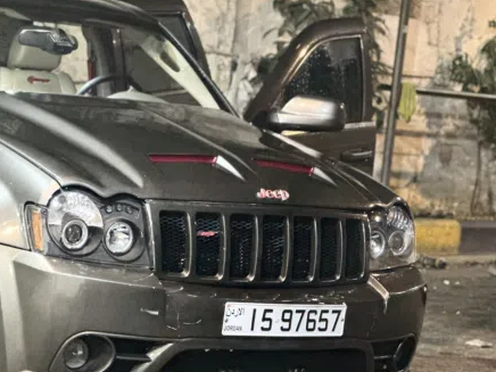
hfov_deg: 17.3
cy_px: 212
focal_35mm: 113
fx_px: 1619
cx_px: 143
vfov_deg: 13.1
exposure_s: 1/14
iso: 800
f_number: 2.8
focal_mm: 9
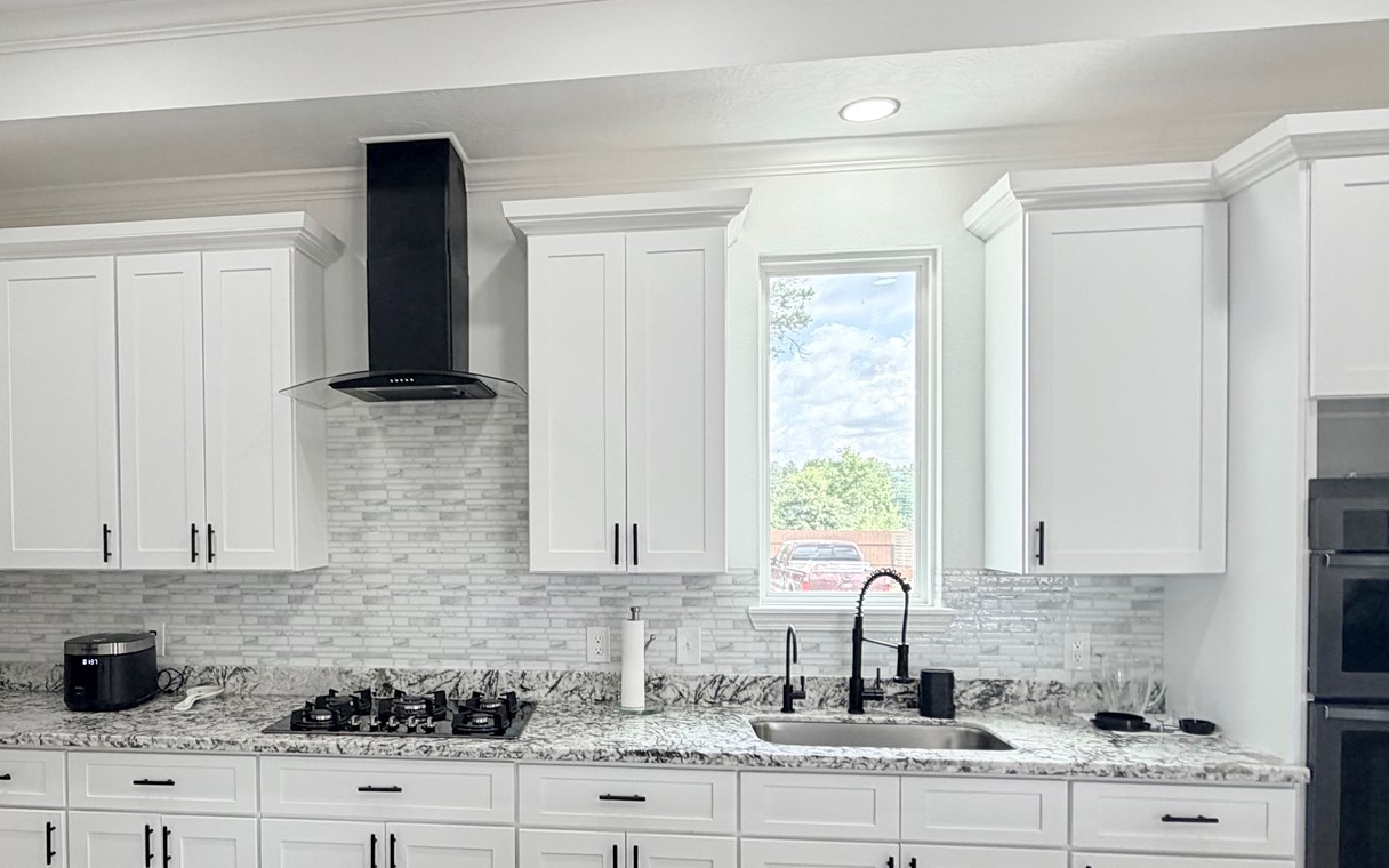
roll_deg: +0.7
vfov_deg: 48.8
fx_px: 946
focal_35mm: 25
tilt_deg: -1.1
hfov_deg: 71.2
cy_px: 539
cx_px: 513
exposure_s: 1/120
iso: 160
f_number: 2.2
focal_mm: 2.22
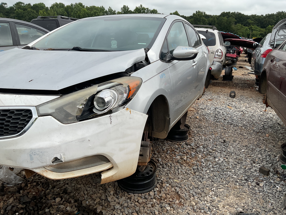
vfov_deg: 48.2
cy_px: 108
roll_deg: -0.9
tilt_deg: -15.3
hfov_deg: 61.7
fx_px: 240
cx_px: 143
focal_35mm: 29
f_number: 1.8
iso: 16
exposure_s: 1/1168
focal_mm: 3
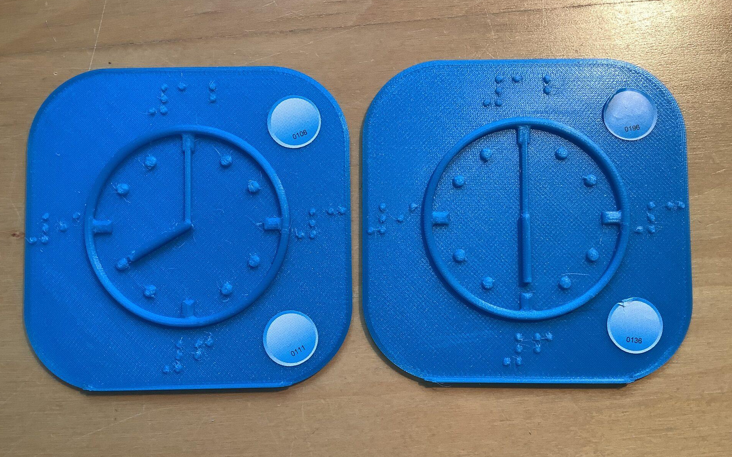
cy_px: 233
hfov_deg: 58.1
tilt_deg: -86.8
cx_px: 365
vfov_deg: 38.3
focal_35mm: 33
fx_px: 658
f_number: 2.4
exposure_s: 1/50
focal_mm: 3.3
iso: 64
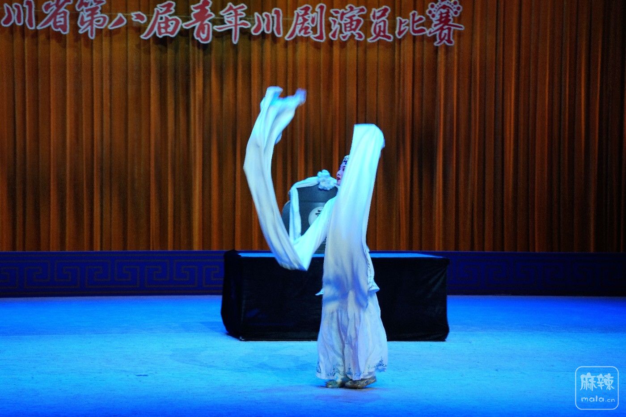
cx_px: 313
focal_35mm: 99
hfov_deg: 20.6
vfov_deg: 13.8
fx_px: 1721
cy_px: 208
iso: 320
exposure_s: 1/100
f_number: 5.6
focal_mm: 99
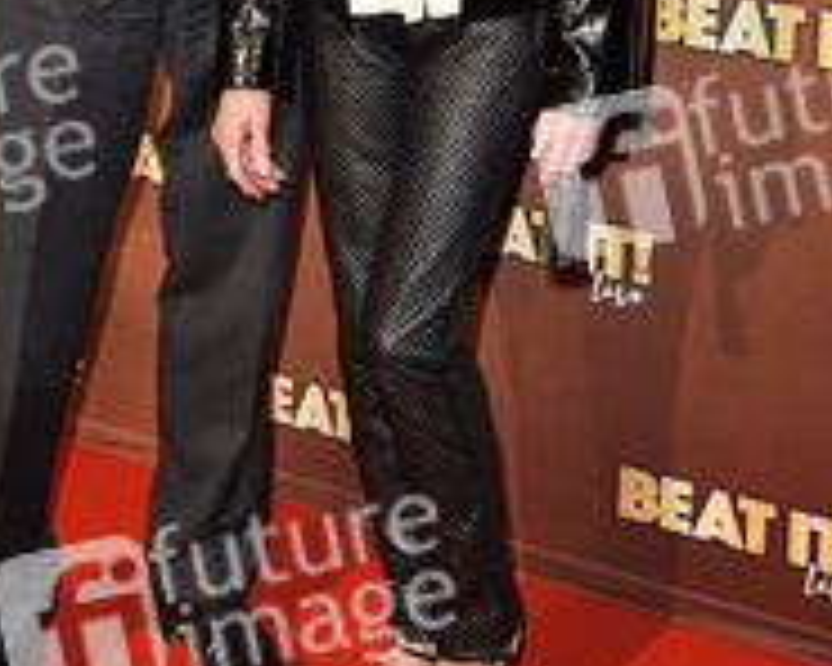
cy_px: -72
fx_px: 2093
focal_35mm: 85
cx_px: 355
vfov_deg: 17.4
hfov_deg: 22.5
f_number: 5.6
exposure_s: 1/125
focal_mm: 42
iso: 500
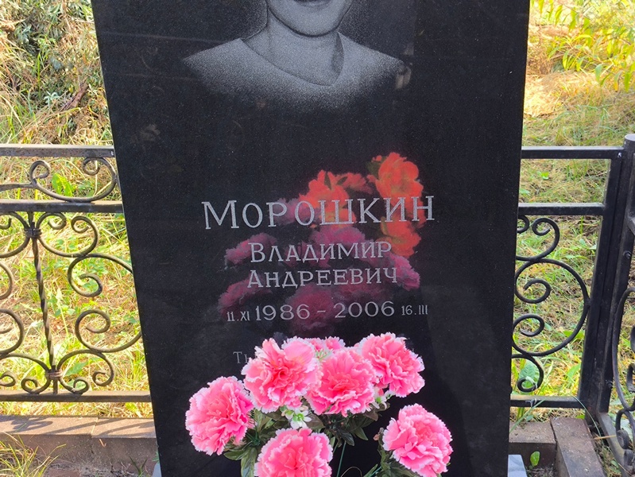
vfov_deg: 29.1
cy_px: 238
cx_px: 318
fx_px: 918
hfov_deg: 38.2
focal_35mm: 50
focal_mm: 4.71
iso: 50
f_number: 1.7
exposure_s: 1/108
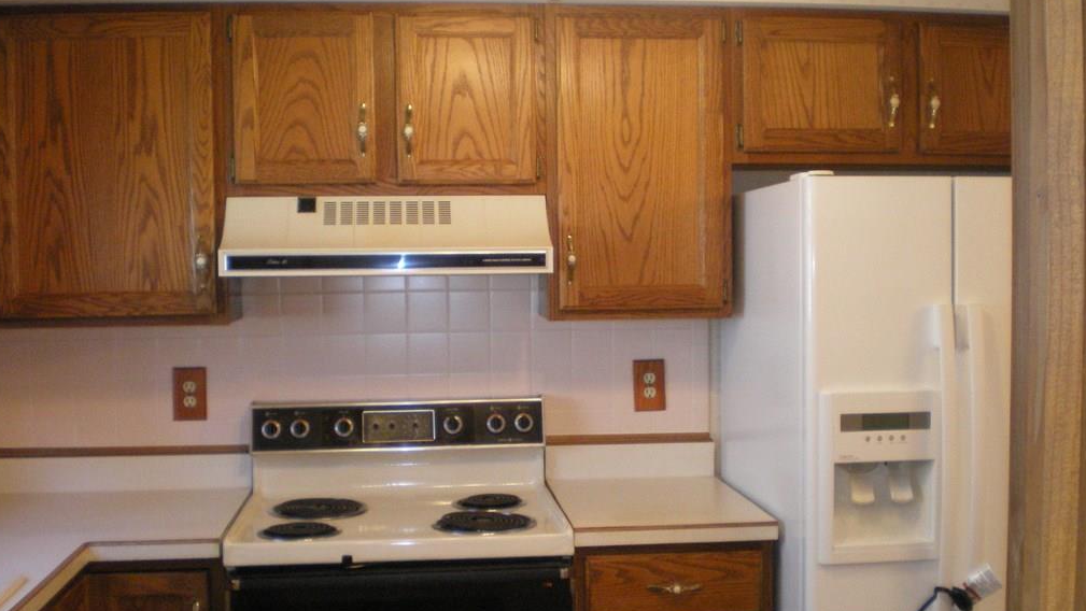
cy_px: 347
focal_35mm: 42
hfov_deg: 48.3
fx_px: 1210
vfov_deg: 28.3
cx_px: 537
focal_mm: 6.3
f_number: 3.1
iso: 400
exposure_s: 1/30
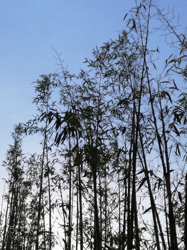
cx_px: 94
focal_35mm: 43
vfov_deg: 43.9
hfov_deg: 33.6
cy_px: 125
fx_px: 310
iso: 160
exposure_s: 1/30
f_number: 2
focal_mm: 3.79
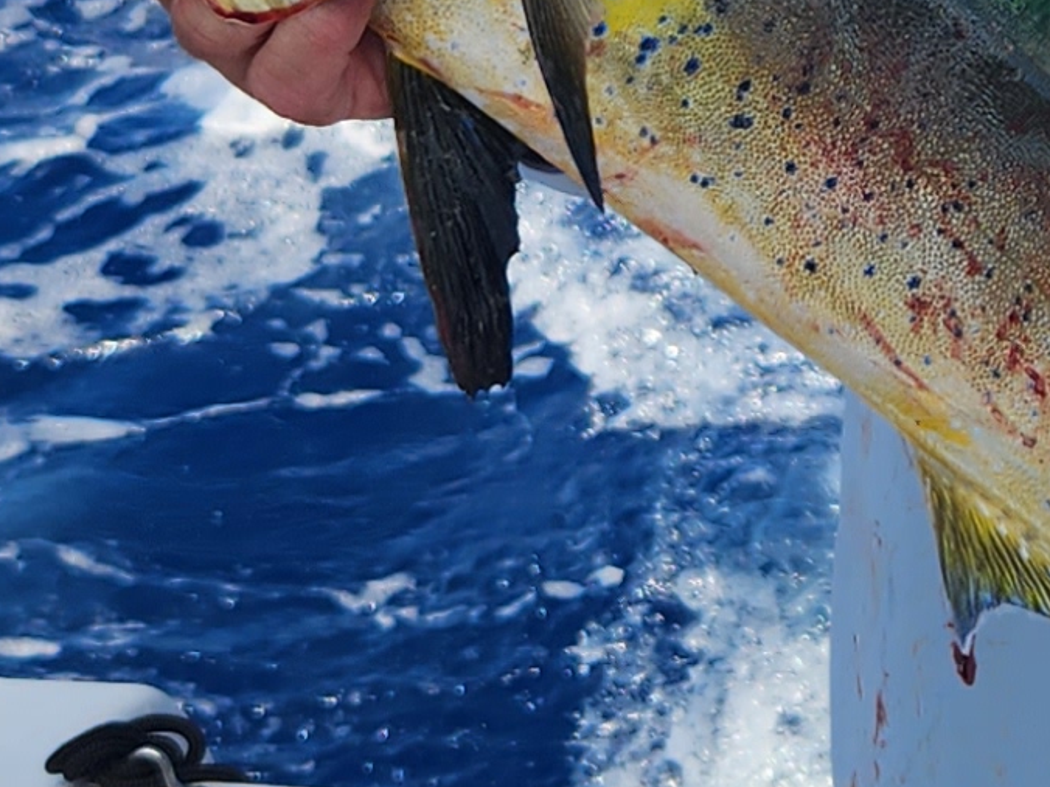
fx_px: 4125
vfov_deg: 10.6
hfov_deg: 14.3
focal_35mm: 136
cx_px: 1075
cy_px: -298
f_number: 1.8
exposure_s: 1/1148
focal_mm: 5.4
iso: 20
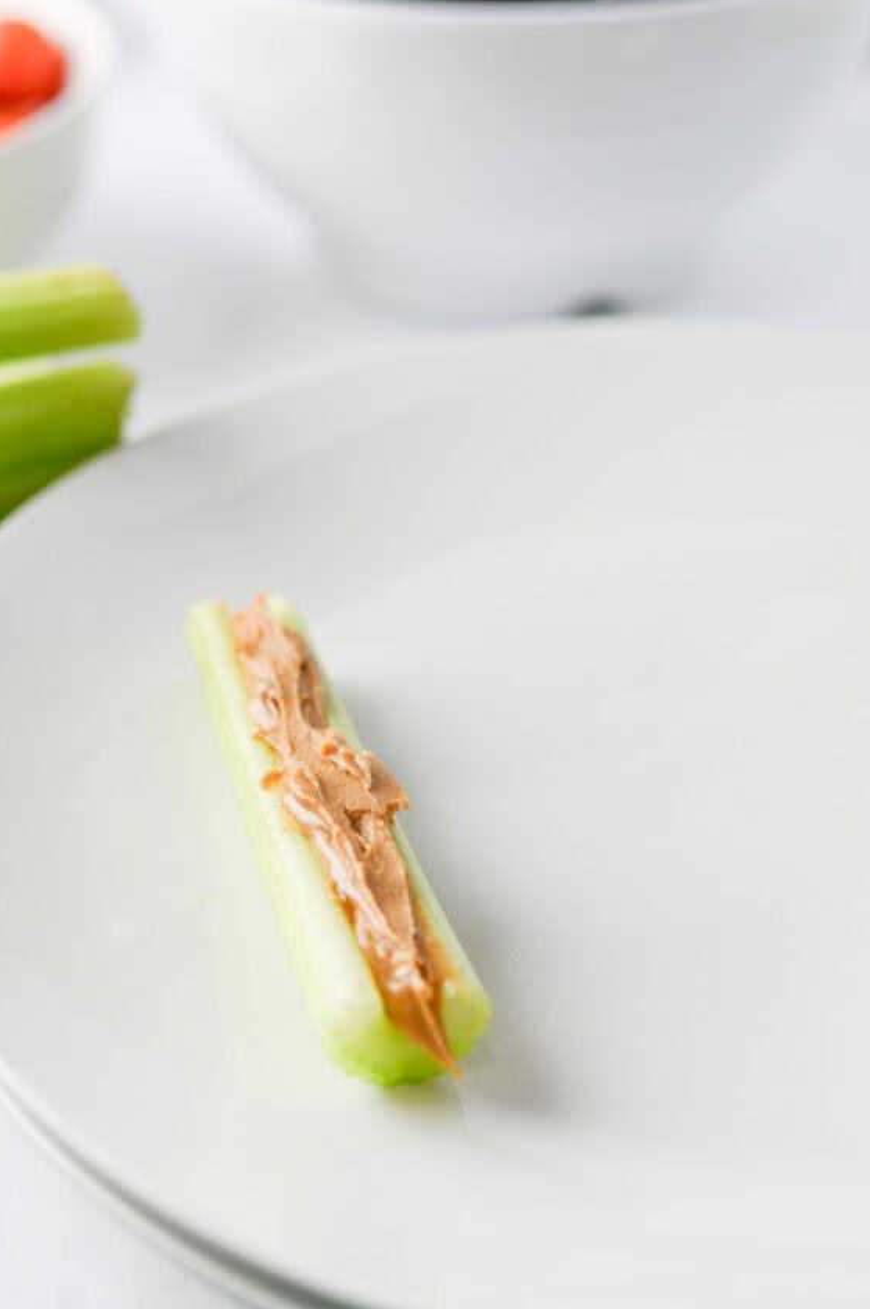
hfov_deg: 22.2
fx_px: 2215
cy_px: 537
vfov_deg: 32.8
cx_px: 353
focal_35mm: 61
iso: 250
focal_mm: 50
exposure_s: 1/100
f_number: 4
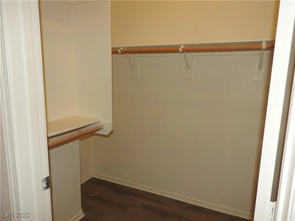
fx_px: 205
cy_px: 110
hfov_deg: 71.6
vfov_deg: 56.8
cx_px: 148
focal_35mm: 24
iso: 100
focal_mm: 4.3
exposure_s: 1/50
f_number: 3.3
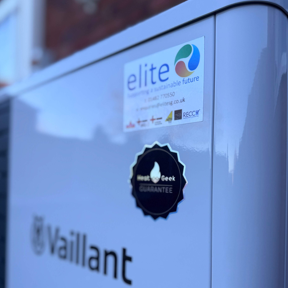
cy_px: 173
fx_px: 292
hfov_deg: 52.5
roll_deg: -1.8
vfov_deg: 52.2
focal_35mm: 31
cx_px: 155
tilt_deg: +1.2
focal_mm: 6.76
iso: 80
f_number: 1.78
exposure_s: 1/707
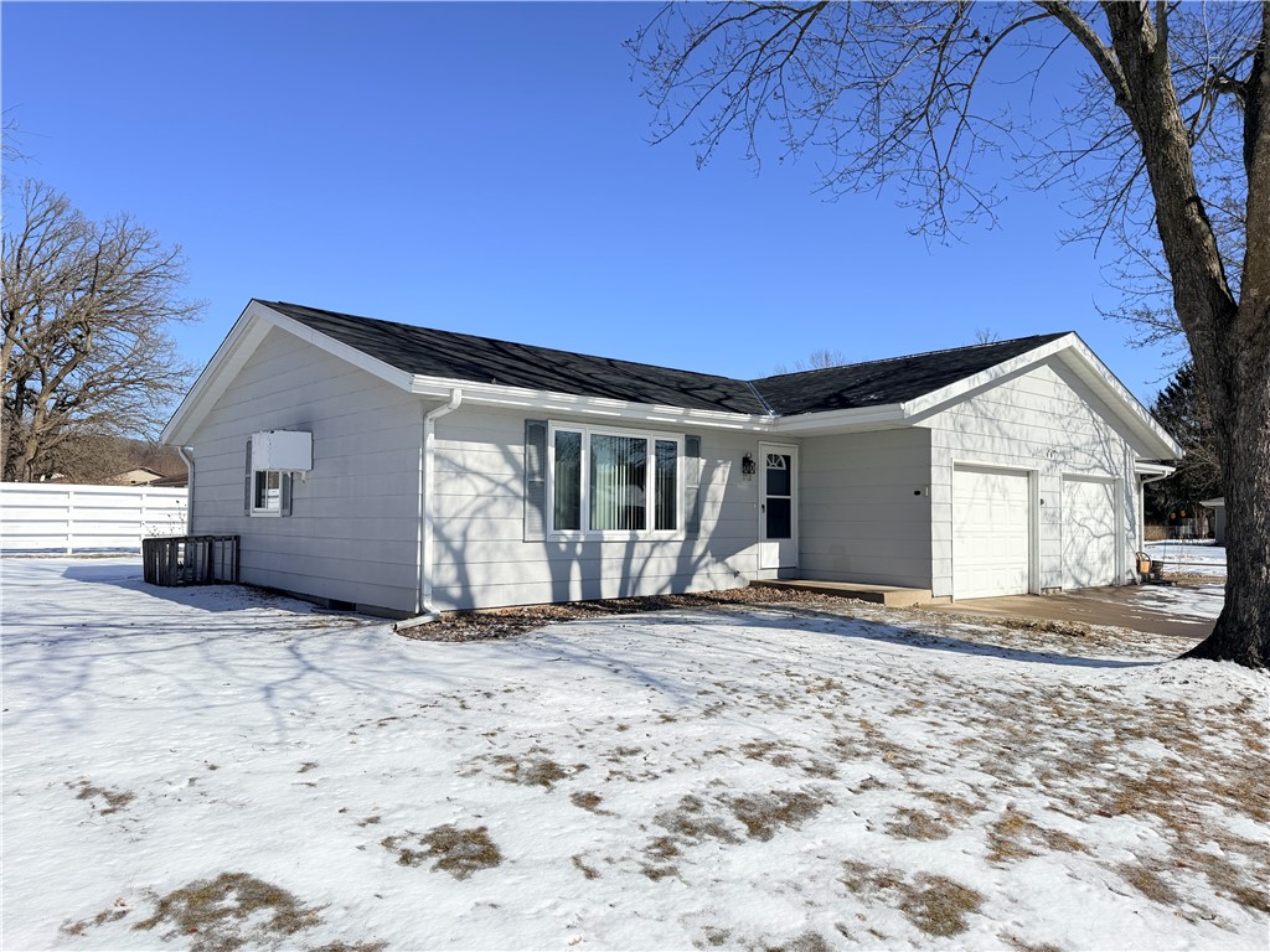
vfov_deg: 56.8
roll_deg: -0.8
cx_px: 635
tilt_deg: +1.4
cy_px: 476
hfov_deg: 71.6
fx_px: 881
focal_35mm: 24
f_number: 1.78
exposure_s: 1/6711
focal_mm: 6.76
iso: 100
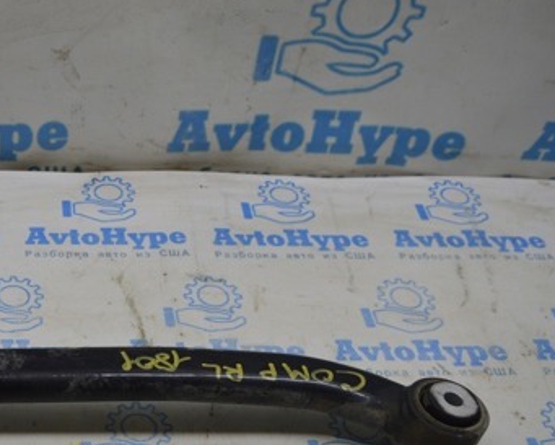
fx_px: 953
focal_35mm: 58
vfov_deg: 25.9
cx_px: 37
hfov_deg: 30.8
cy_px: 340
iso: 400
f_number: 4.5
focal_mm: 22
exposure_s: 1/80
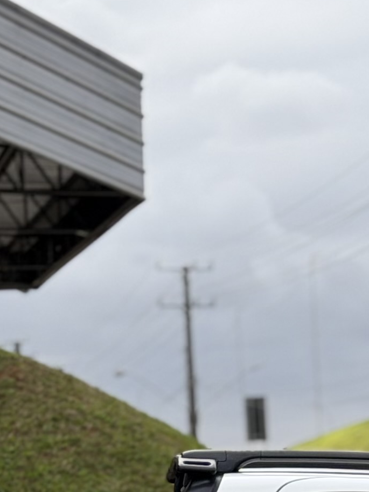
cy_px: 881
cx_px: 495
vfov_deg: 8.9
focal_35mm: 212
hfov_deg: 6.9
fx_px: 3012
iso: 64
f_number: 1.78
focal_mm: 6.76
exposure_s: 1/3534
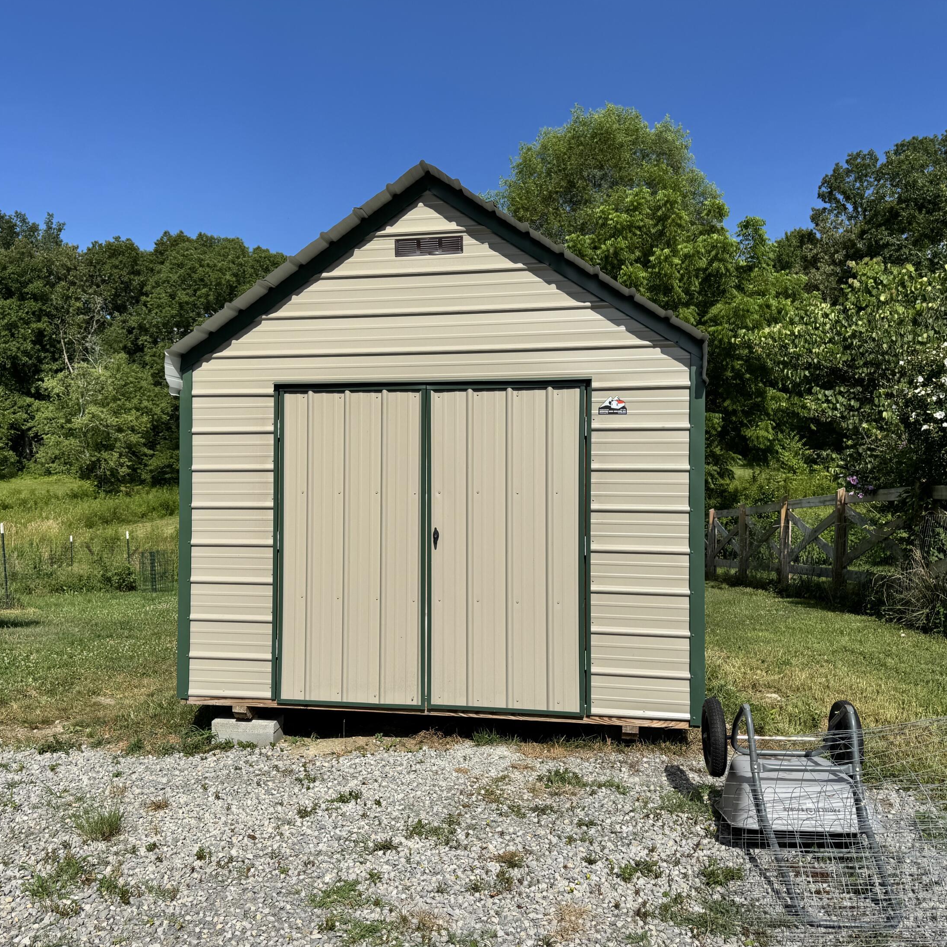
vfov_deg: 55.6
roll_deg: -0.5
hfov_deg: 55.5
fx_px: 898
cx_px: 417
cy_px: 480
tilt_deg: -1.5
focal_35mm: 29
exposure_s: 1/6410
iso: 80
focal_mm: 6.76
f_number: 1.78
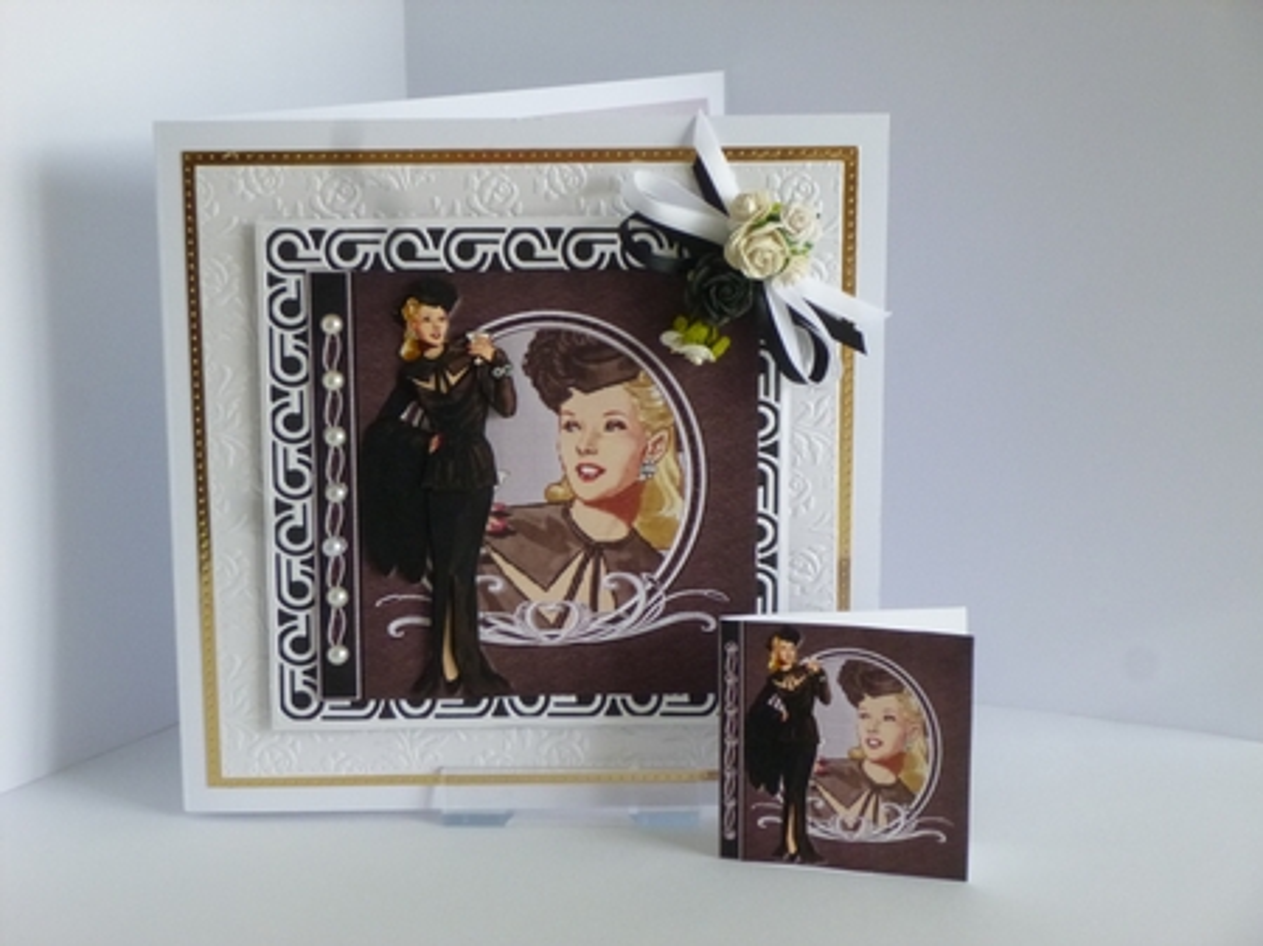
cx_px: 632
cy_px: 473
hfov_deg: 26.7
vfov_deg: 20.1
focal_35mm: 73
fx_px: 2662
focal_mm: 13.2
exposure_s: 1/20
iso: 400
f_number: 4.7
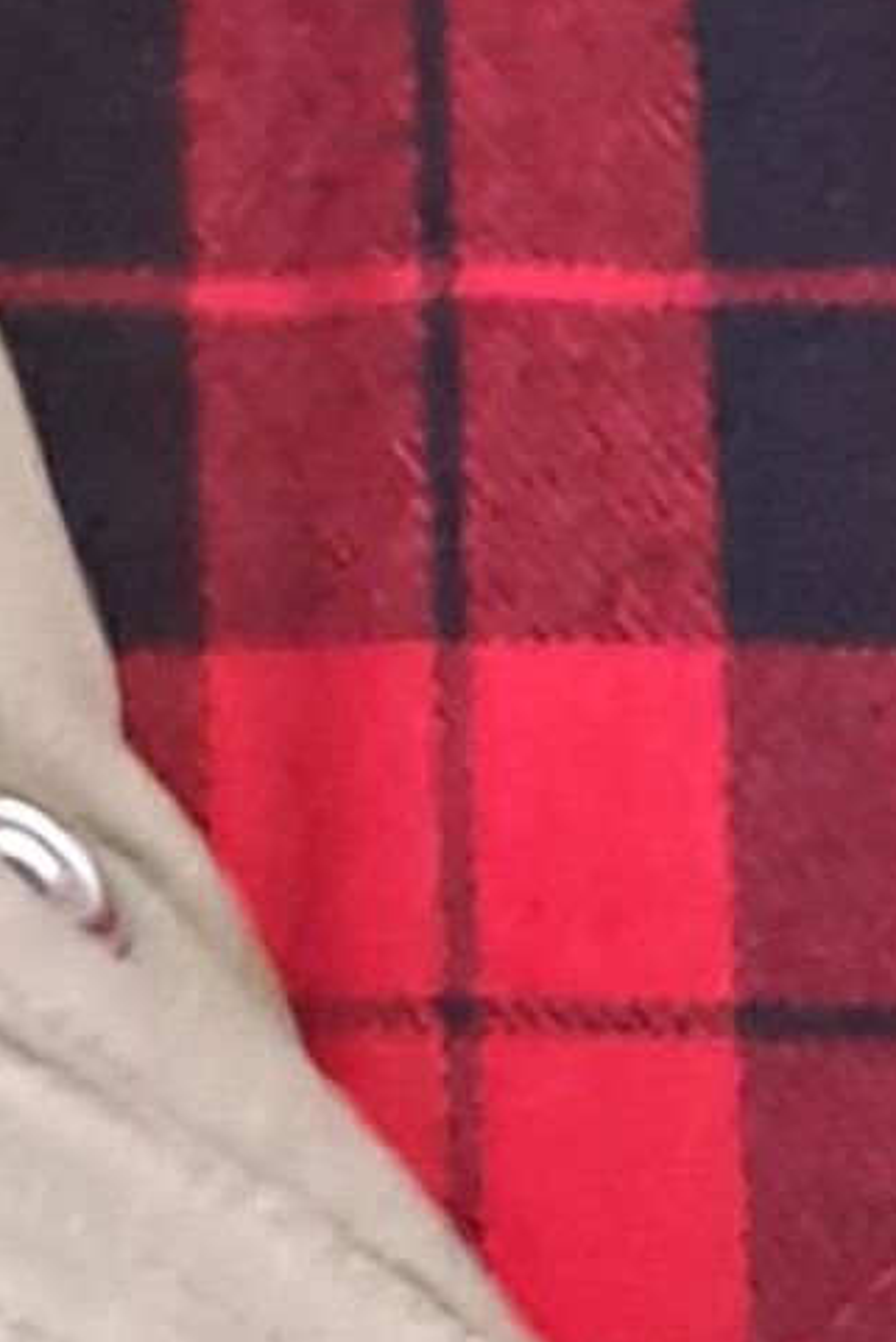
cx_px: 1058
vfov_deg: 27.1
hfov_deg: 18.0
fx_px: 2686
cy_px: 149
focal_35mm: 72
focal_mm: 4.65
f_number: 1.8
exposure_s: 1/10
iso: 1000
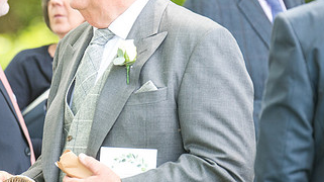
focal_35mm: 568
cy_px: 7
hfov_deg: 3.8
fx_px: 4876
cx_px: 70
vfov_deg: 2.1
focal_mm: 300
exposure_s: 1/400
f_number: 5.6
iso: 2000
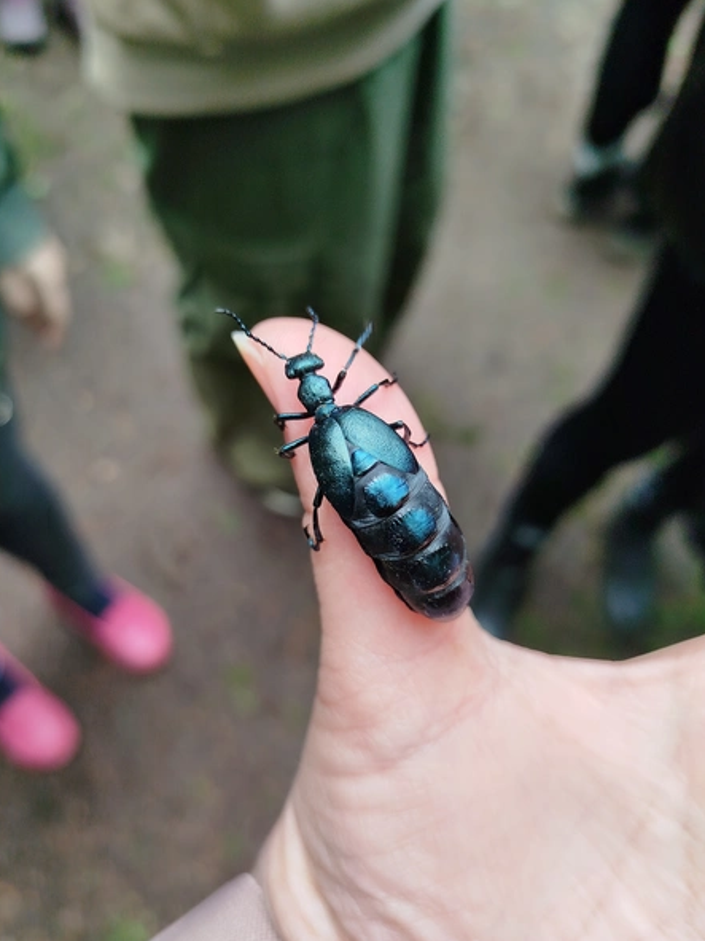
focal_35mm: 26
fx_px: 706
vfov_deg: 67.2
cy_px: 503
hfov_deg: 53.0
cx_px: 333
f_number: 1.7
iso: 64
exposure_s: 1/100
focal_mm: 5.31
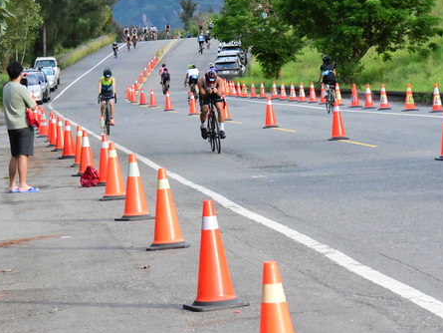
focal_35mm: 177
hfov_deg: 11.2
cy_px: 85
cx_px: 216
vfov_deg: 8.4
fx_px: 2266
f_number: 13
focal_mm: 105
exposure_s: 1/2500
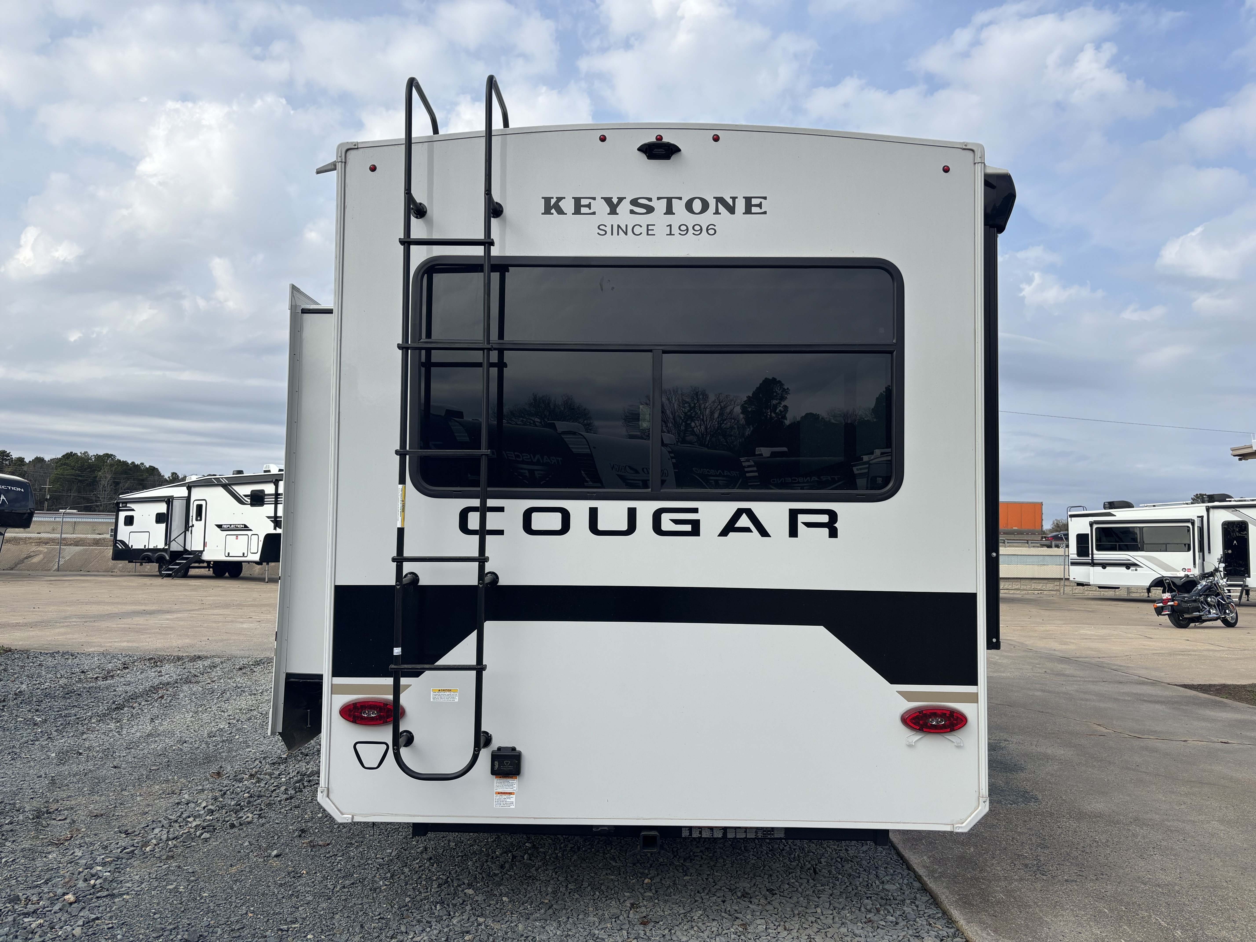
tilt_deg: +3.6
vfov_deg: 53.1
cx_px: 628
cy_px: 471
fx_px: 943
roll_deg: -1.5
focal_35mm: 26
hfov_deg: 67.3
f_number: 1.6
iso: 50
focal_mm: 5.96
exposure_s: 1/3106
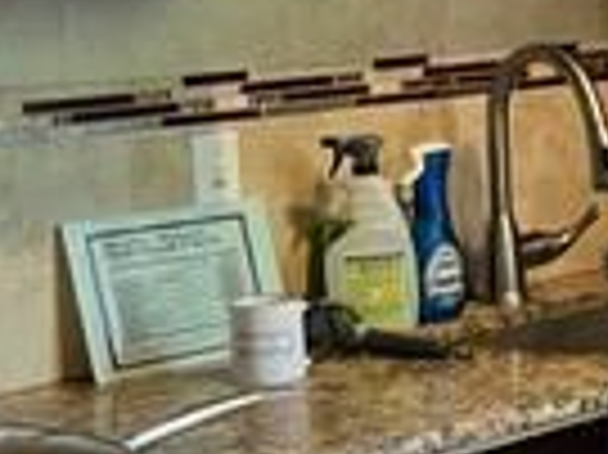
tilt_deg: -6.9
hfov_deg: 13.5
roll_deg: +2.1
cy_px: 148
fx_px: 2158
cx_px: 1248
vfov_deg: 12.0
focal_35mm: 123
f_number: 1.6
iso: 320
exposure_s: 1/60
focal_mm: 5.1
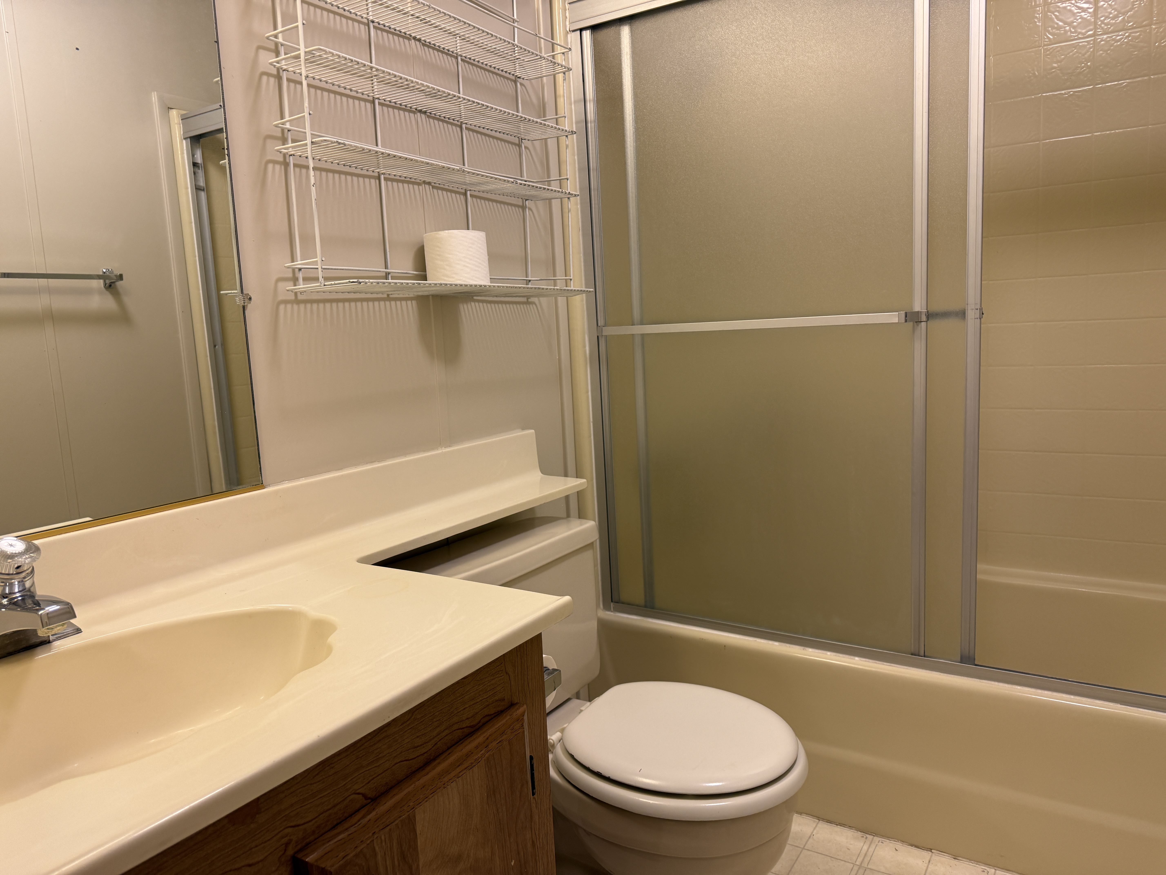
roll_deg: +3.4
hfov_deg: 71.6
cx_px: 583
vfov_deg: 56.8
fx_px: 808
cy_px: 438
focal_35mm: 24
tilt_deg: -7.1
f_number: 1.78
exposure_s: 1/120
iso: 125
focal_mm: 6.76
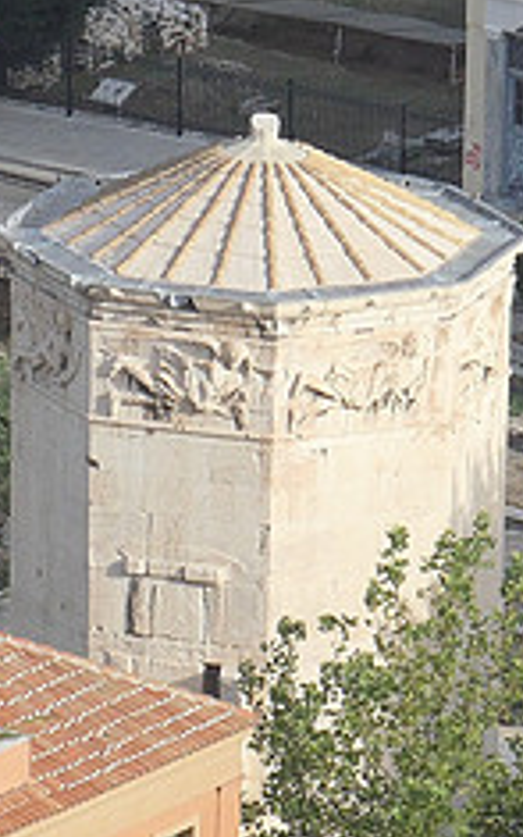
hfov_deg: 1.8
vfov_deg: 2.9
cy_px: 682
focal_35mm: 736
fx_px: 16775
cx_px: 267
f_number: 6.1
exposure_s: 1/1000
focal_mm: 71.5
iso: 500
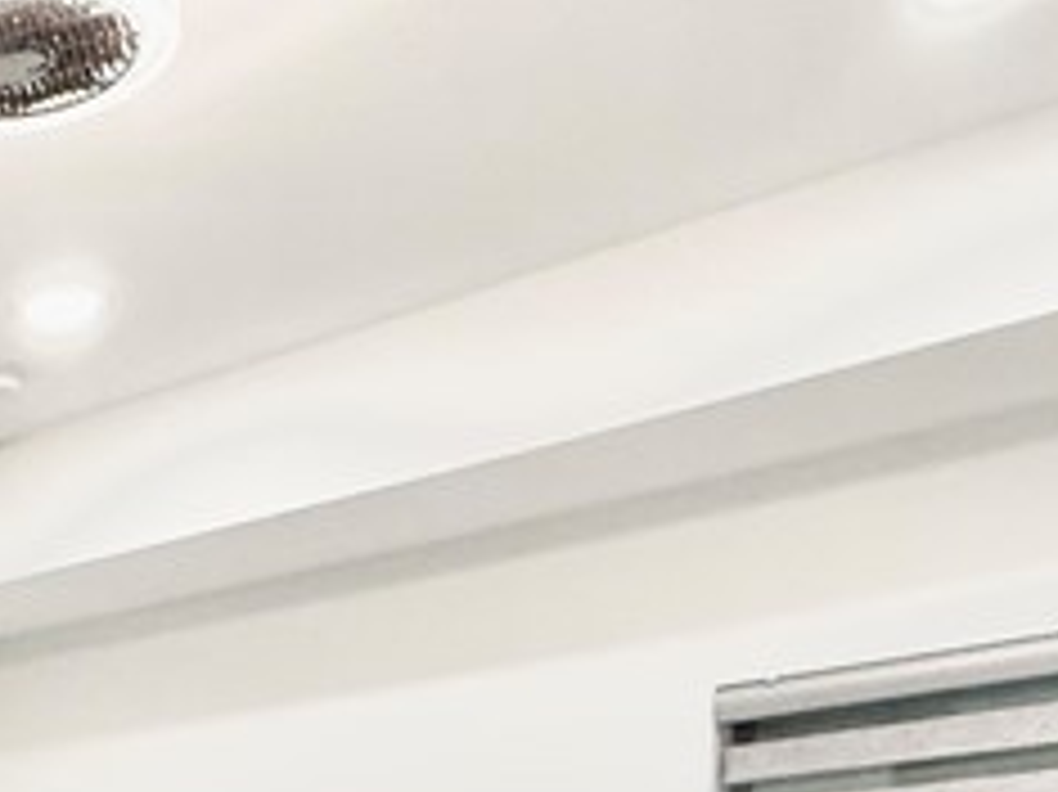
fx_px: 1863
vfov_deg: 18.0
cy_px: 1508
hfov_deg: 28.0
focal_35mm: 61
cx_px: -185
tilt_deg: -14.2
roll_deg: +3.2
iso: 250
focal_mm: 2.22
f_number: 2.2
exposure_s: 1/120
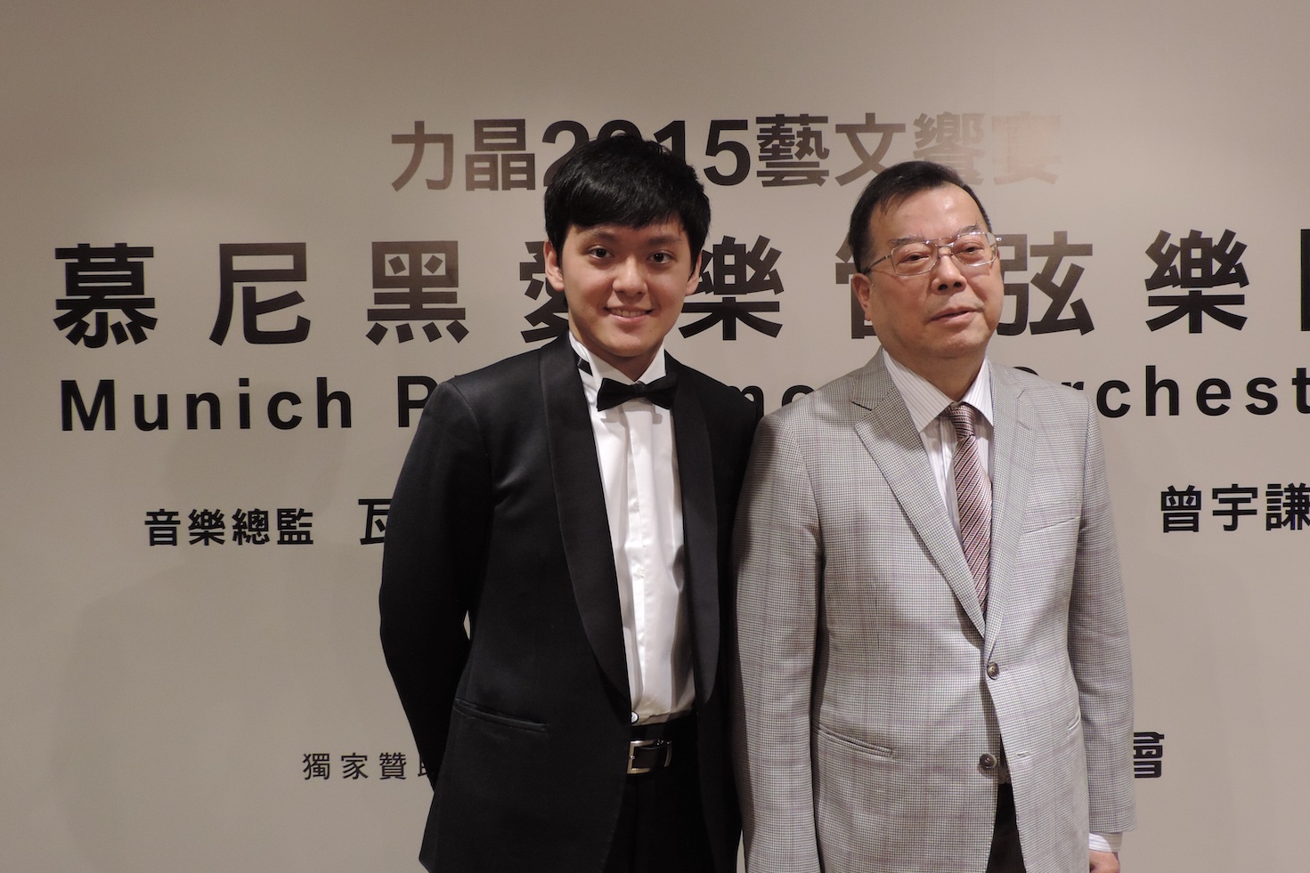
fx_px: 1274
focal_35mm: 35
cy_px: 409
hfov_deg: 54.4
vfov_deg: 37.8
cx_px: 648
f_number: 3.2
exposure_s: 1/40
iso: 400
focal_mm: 5.8
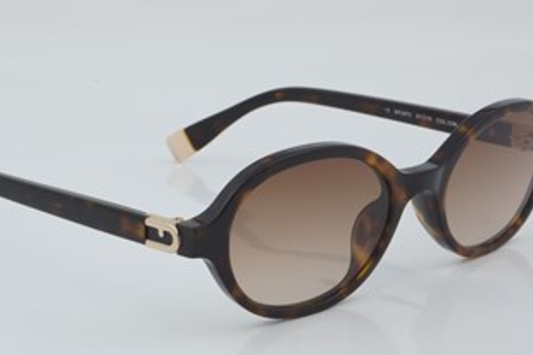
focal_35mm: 97
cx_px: 223
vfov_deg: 14.1
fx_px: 1436
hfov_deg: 21.0
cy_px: 210
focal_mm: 50
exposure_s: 1/4
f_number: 29
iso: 100
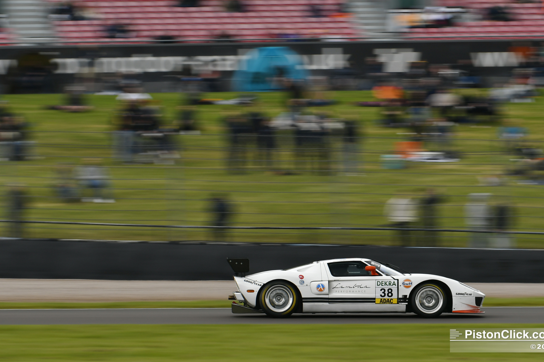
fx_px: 3408
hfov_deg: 9.1
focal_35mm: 226
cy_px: 184
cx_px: 279
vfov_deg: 6.1
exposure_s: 1/125
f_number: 6.3
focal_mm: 135
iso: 100
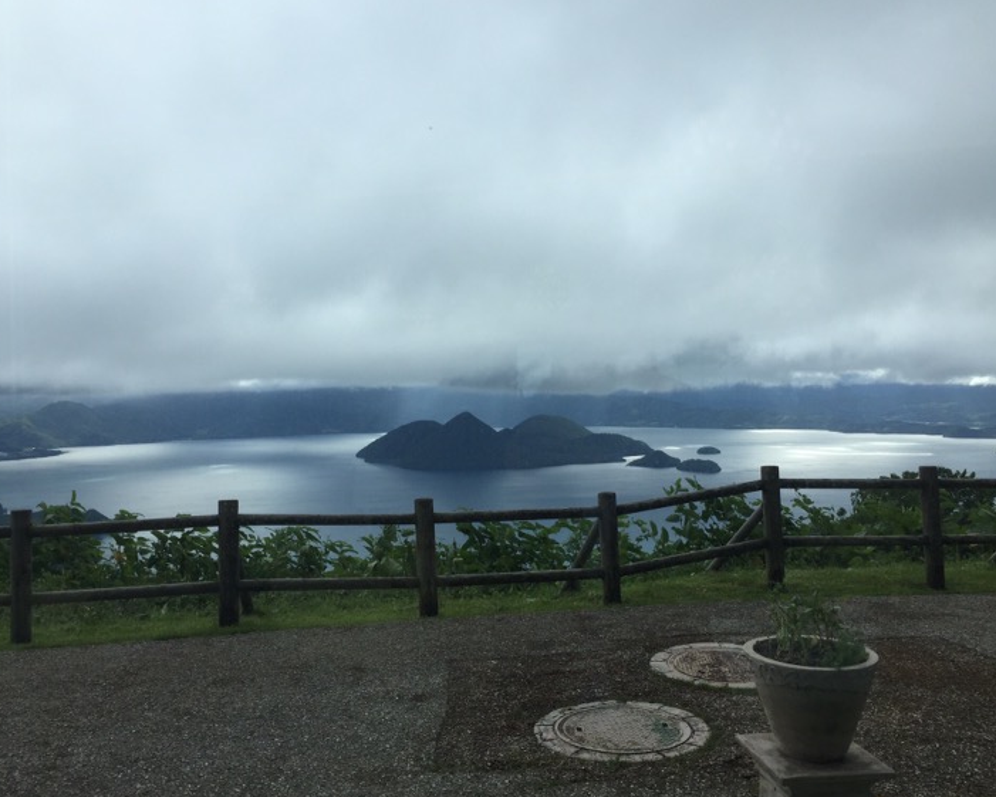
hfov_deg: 57.2
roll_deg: -0.1
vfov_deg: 47.1
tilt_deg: -0.3
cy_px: 401
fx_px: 914
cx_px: 502
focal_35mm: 31
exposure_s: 1/1319
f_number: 2.2
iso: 32
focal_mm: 4.15
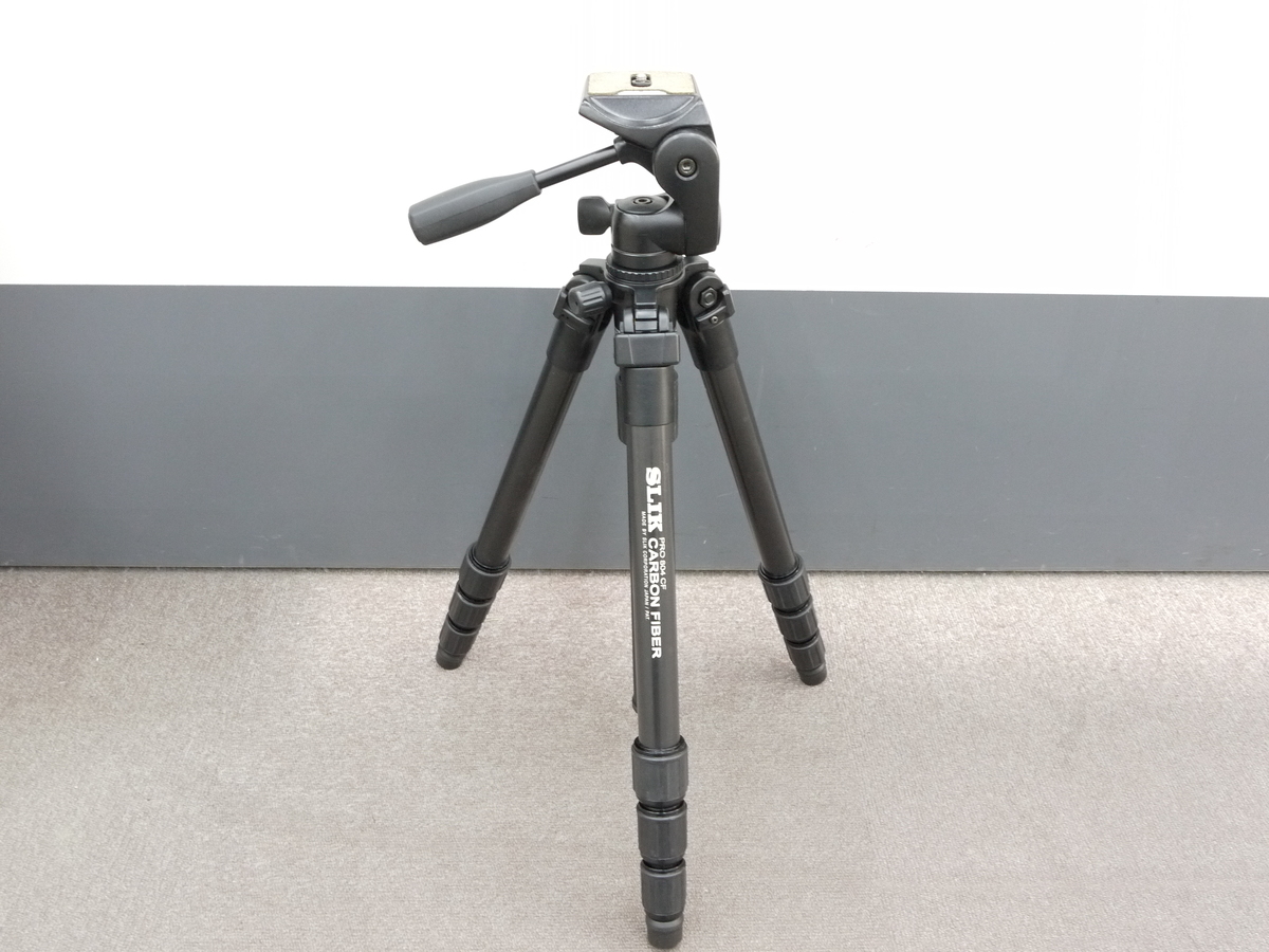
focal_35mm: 32
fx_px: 1173
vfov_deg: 44.2
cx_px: 634
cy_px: 476
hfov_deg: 56.8
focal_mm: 16
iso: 800
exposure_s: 1/15
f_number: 8
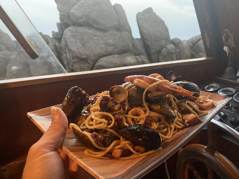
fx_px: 180
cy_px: 90
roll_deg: +2.0
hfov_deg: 67.3
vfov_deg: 53.1
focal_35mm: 26
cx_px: 120
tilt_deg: -16.2
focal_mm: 4.25
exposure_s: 1/30
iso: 640
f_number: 1.8
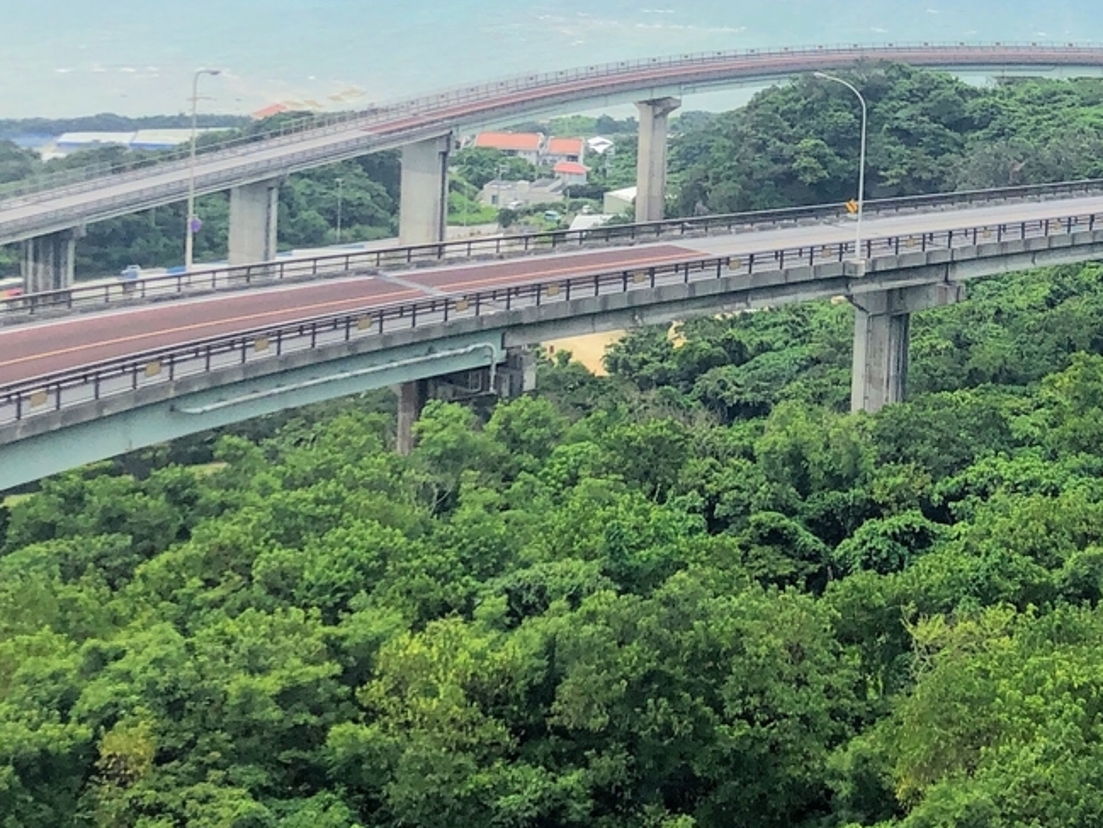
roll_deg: -2.8
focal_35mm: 69
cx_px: 809
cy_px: -2
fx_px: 2199
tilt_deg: -6.2
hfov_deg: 27.8
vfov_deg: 20.6
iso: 20
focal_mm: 4
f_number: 1.8
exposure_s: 1/1799
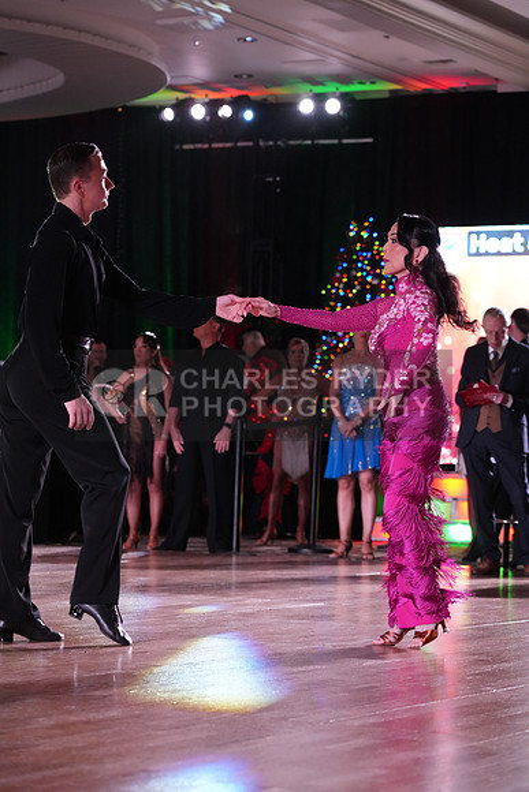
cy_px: 396
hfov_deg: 13.0
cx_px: 264
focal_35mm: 105
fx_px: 2313
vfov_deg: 19.5
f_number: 5
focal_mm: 105
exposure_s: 1/320
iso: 5000
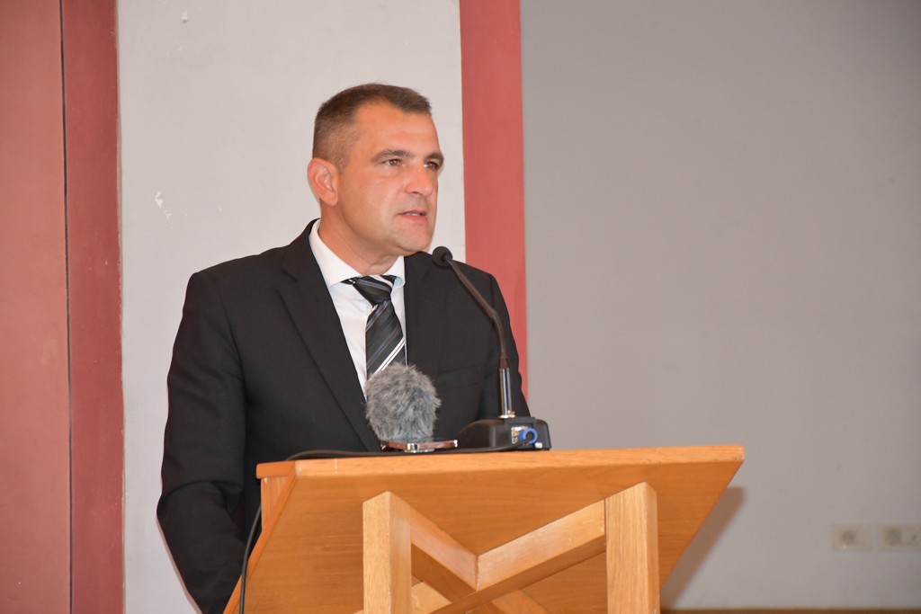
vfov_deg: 8.2
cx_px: 460
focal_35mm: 168
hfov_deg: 12.2
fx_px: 4298
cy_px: 307
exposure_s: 1/60
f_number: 5.6
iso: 3600
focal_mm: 112
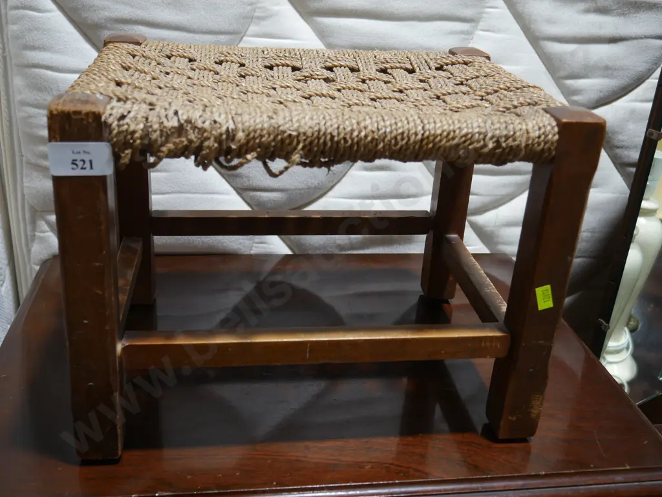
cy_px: 248
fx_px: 727
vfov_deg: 37.7
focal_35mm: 38
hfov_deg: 49.0
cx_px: 331
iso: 320
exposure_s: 1/60
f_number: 4.1
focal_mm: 19
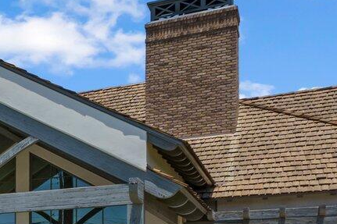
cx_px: -288
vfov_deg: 17.0
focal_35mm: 76
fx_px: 711
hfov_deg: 19.3
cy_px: 279
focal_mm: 16
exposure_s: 1/160
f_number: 13
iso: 125
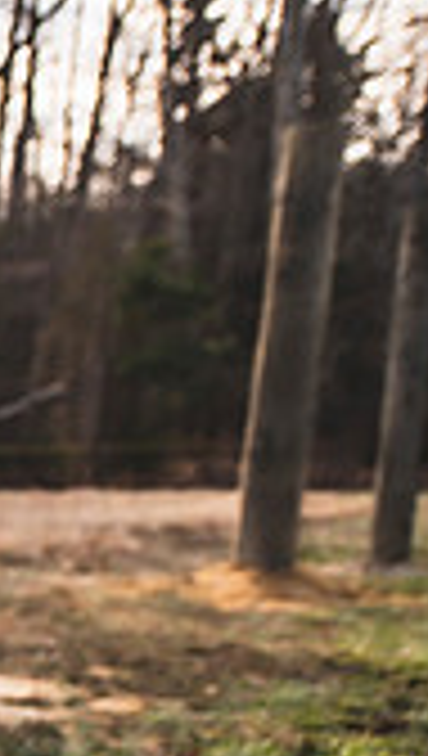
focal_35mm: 88
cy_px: 758
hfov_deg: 10.2
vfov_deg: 23.2
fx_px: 1768
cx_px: -842
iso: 100
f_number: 2.8
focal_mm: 24
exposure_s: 1/500
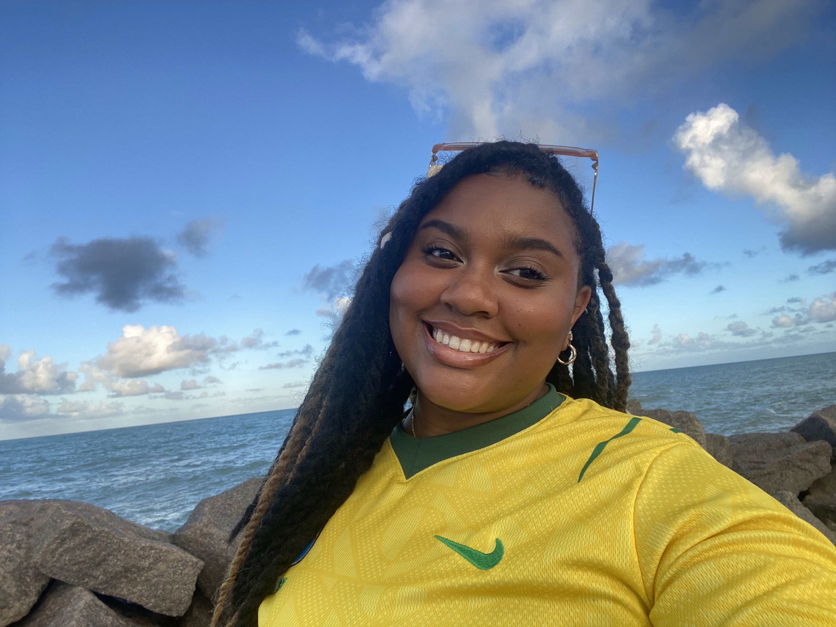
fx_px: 555
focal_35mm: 23
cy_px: 314
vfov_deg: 58.9
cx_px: 418
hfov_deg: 73.9
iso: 25
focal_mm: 2.71
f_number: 2.2
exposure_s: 1/125
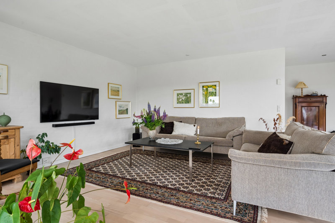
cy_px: 112
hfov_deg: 86.9
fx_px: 177
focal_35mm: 19
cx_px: 168
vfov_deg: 64.5
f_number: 8
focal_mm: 19
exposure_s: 1/80
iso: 640
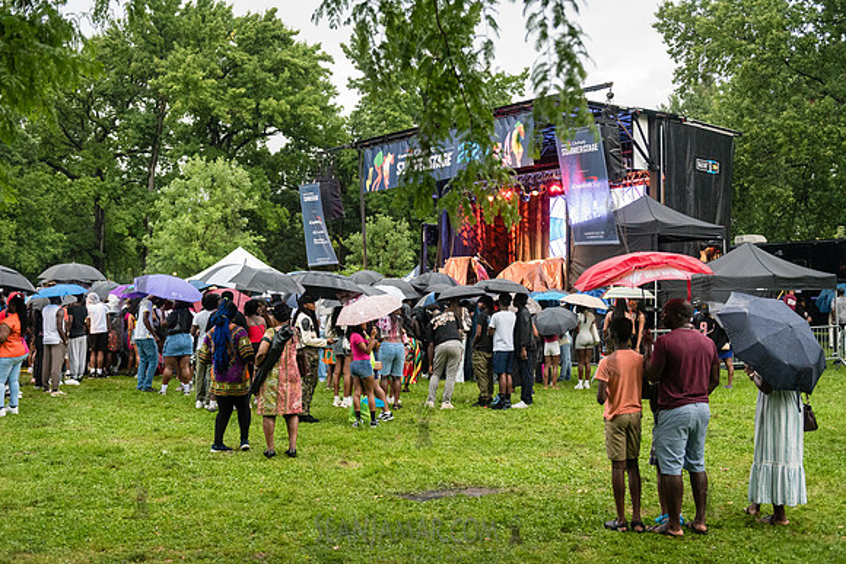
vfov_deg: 35.1
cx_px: 423
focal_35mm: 38
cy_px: 282
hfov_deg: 50.7
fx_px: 893
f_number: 3.2
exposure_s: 1/160
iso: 4000
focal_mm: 38
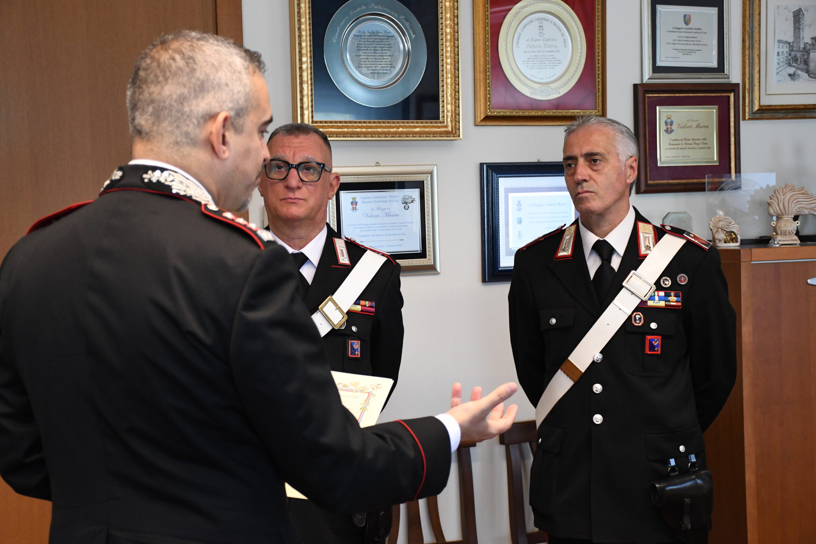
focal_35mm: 67
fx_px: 1519
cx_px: 408
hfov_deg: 30.1
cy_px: 272
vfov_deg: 20.3
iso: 2800
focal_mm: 45
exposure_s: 1/160
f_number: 4.5
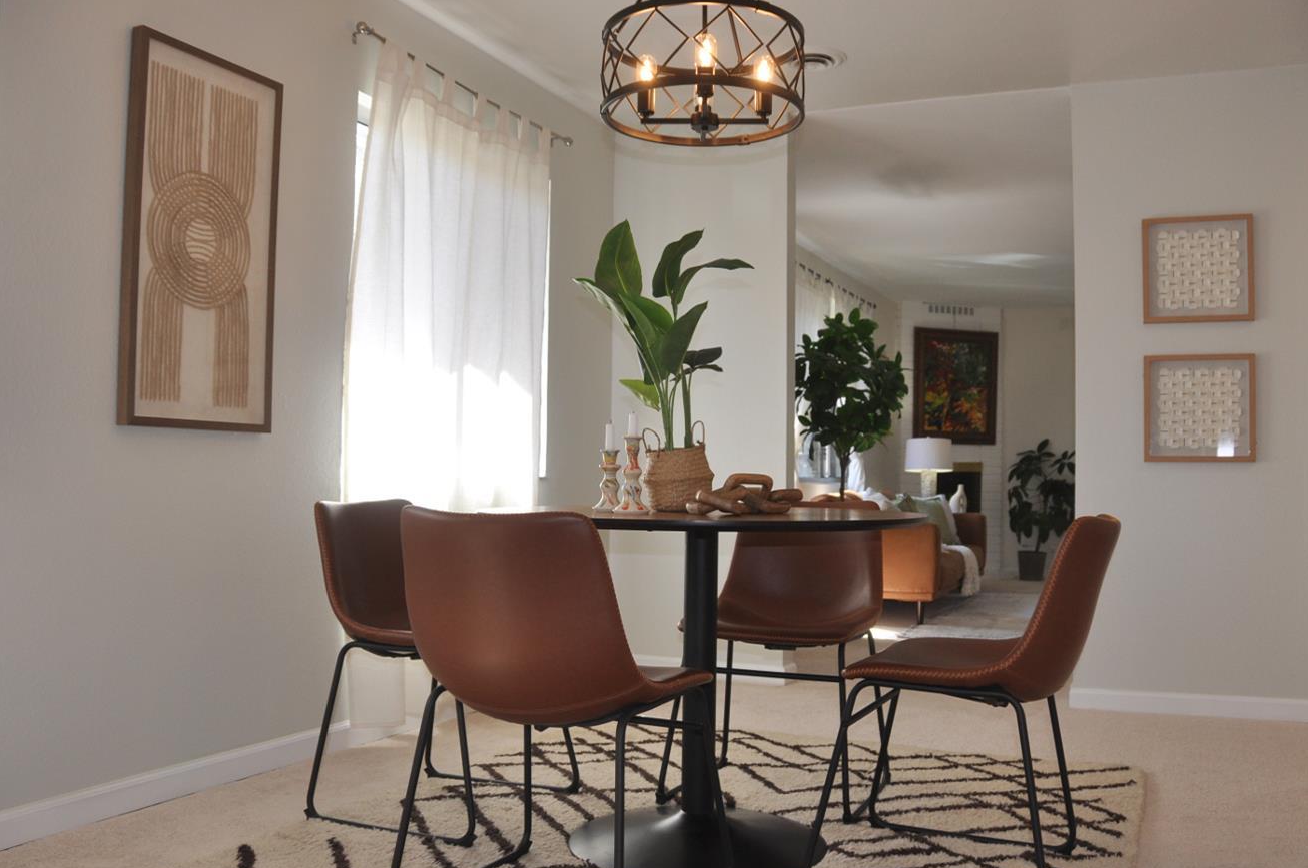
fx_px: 1125
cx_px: 685
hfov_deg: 60.3
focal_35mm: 31
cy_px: 447
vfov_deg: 42.2
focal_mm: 18
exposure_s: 1/200
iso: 400
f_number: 4
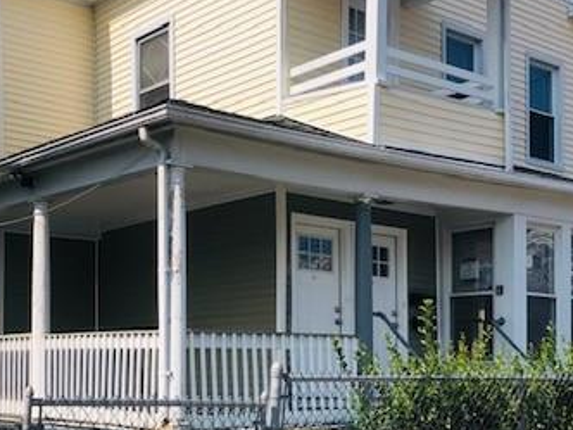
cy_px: 147
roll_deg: +0.8
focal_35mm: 54
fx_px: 894
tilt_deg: +10.6
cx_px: 193
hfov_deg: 35.2
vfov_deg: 26.9
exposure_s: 1/2703
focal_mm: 3.99
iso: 20
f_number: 1.8
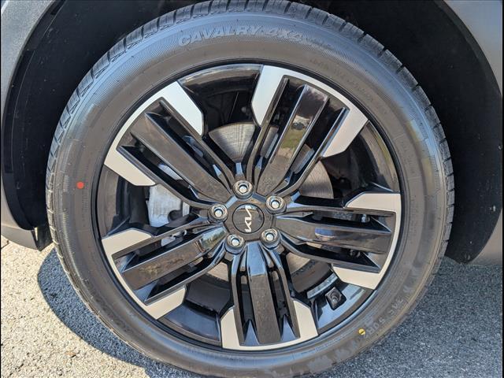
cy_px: 189
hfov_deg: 71.6
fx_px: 349
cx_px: 252
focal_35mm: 24
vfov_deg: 56.8
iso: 29
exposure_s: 1/270
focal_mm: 6.9
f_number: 1.68
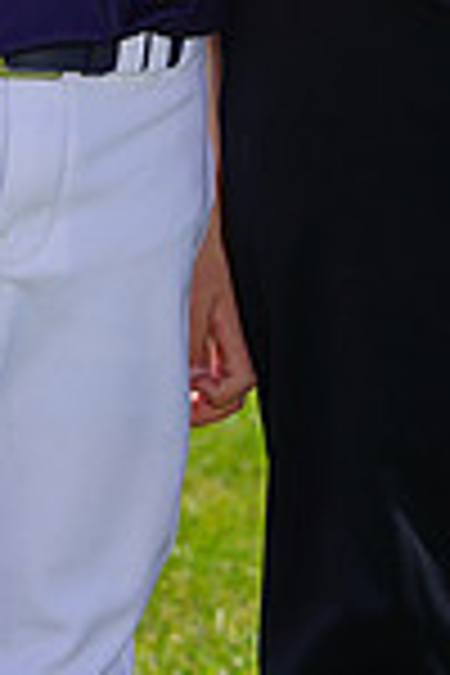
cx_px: 277
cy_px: -576
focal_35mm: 544
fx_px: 10199
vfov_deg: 3.8
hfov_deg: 2.5
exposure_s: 1/250
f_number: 8
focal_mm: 141
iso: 100
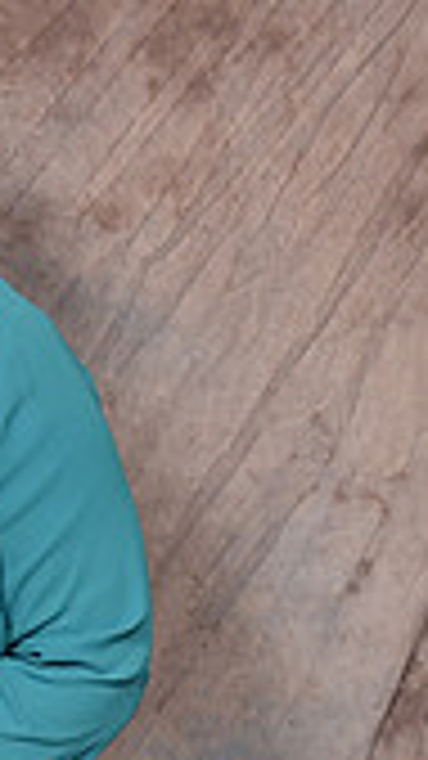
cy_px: 908
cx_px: -392
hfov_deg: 8.3
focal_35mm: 140
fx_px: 2826
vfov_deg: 14.8
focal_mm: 26
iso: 200
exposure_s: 1/60
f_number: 5.6
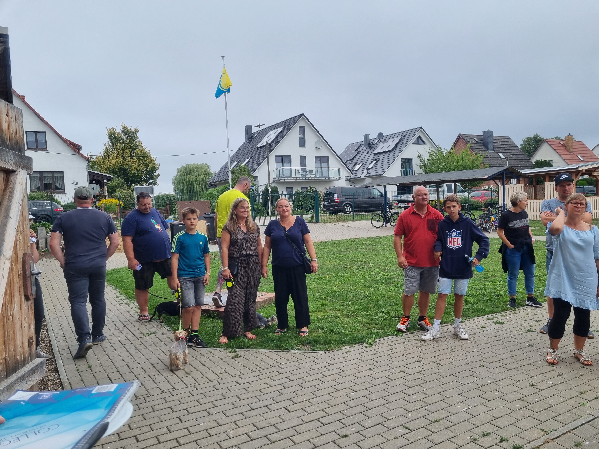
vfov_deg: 53.1
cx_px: 300
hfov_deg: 67.3
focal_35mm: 26
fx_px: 450
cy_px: 224
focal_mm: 5.4
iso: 50
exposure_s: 1/686
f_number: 1.8
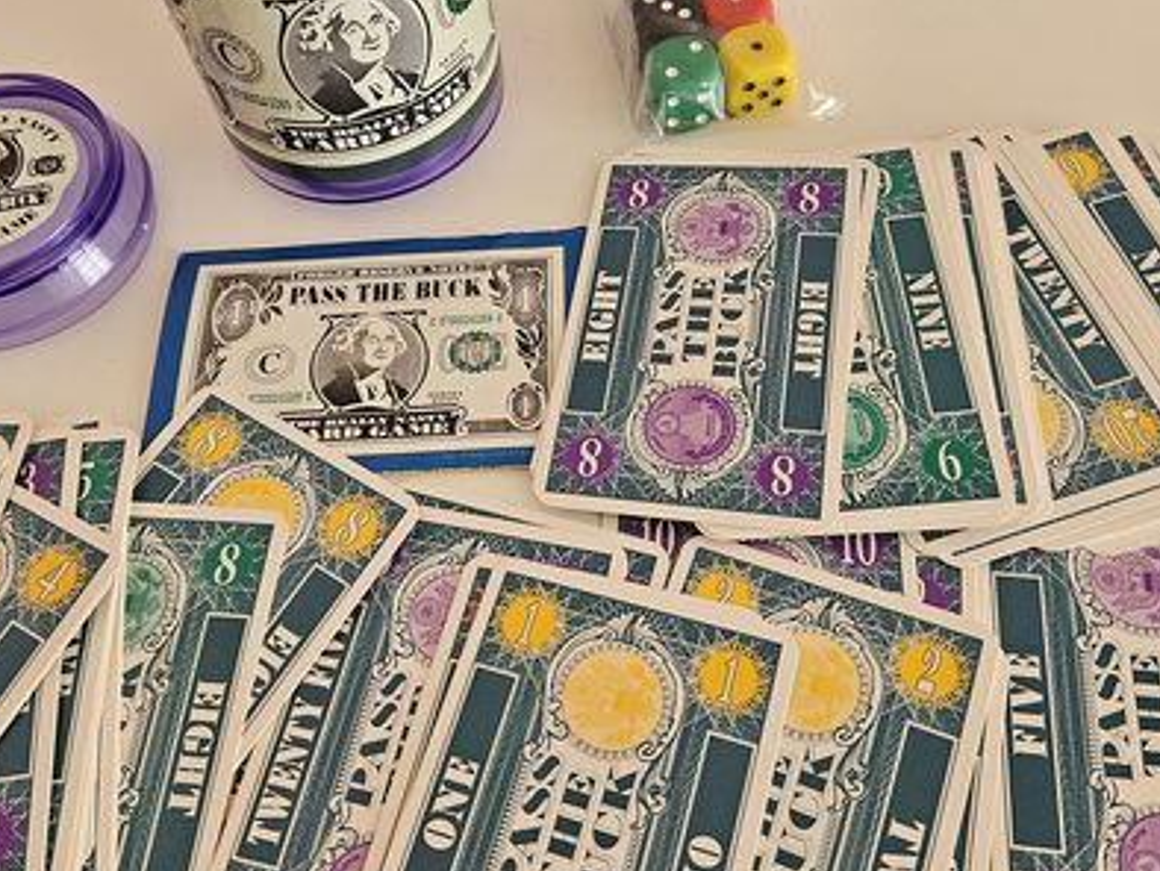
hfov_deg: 52.6
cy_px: 362
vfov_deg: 40.6
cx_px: 559
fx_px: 1174
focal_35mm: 35
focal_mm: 5.4
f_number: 1.8
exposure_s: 1/100
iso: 100
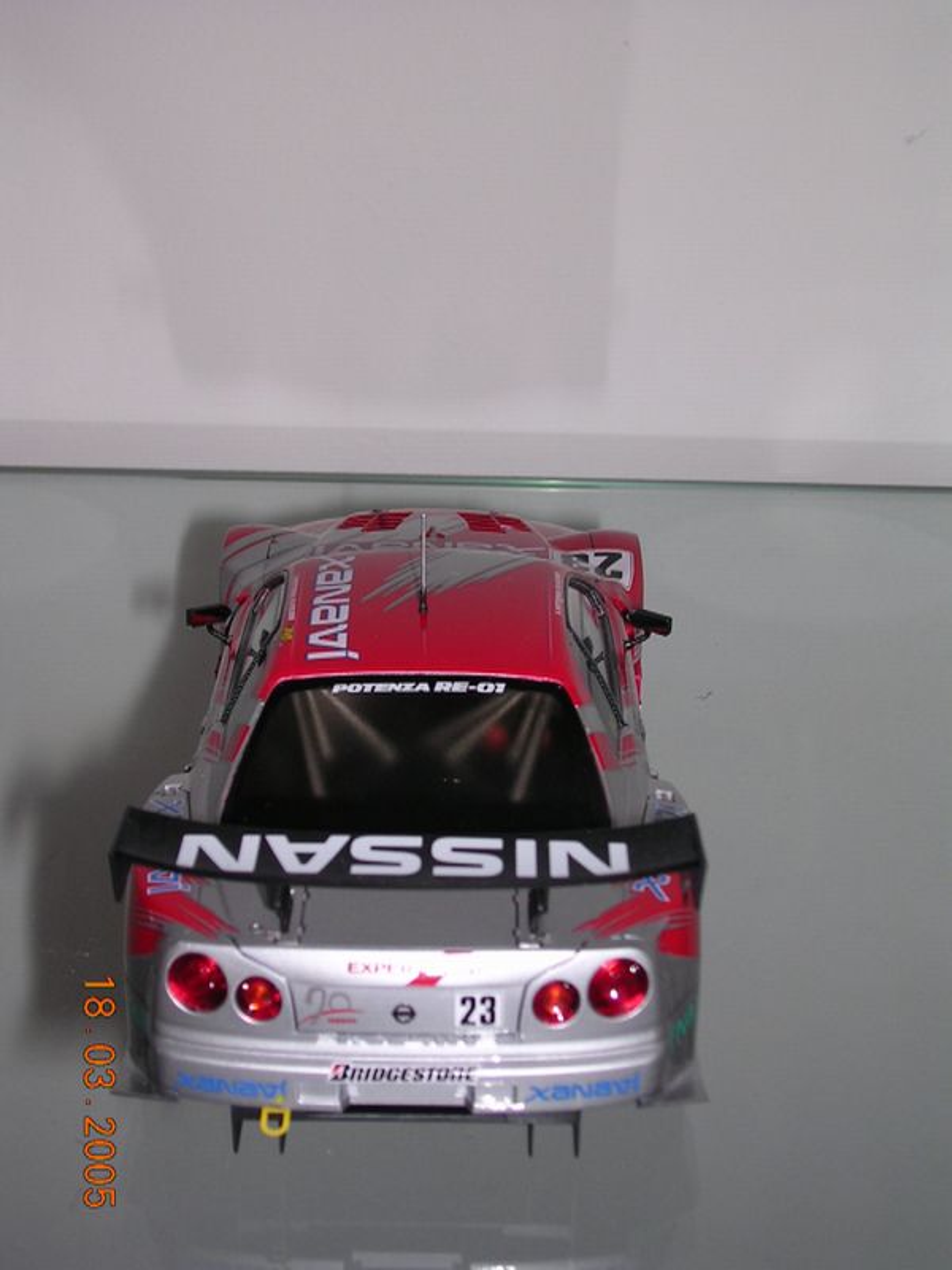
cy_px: 635
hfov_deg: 26.1
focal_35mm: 56
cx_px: 476
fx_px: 2053
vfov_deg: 34.3
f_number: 3.3
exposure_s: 1/60.1
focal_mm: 8.5
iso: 100
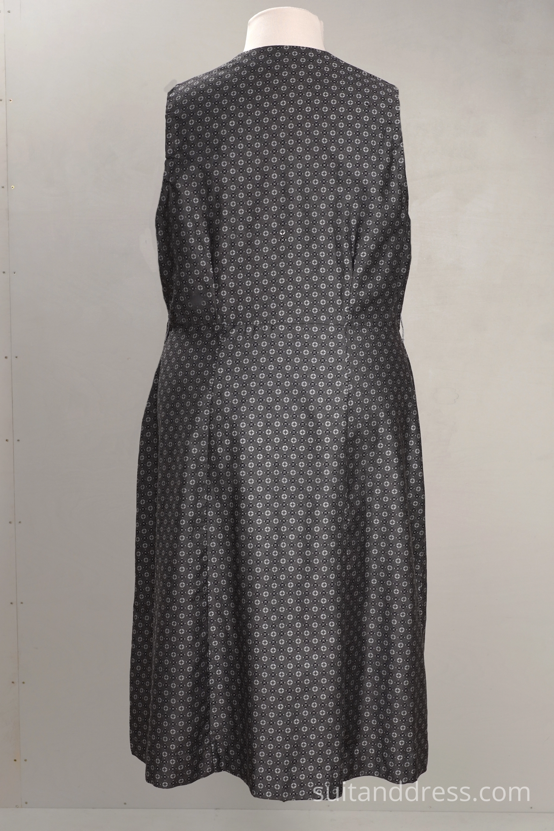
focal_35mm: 48
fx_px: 1108
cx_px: 277
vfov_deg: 41.1
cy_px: 416
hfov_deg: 28.1
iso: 320
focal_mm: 32
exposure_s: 1/30
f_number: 7.1
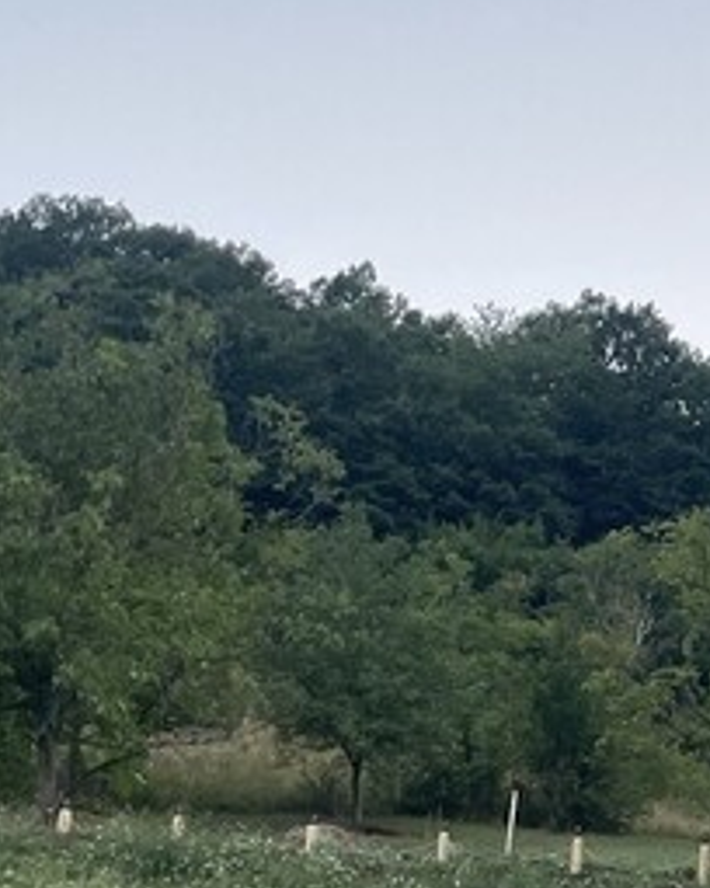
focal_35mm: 102
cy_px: 926
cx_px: 968
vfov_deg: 18.2
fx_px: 2679
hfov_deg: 14.4
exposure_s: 1/121
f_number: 1.6
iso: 80
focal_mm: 4.2
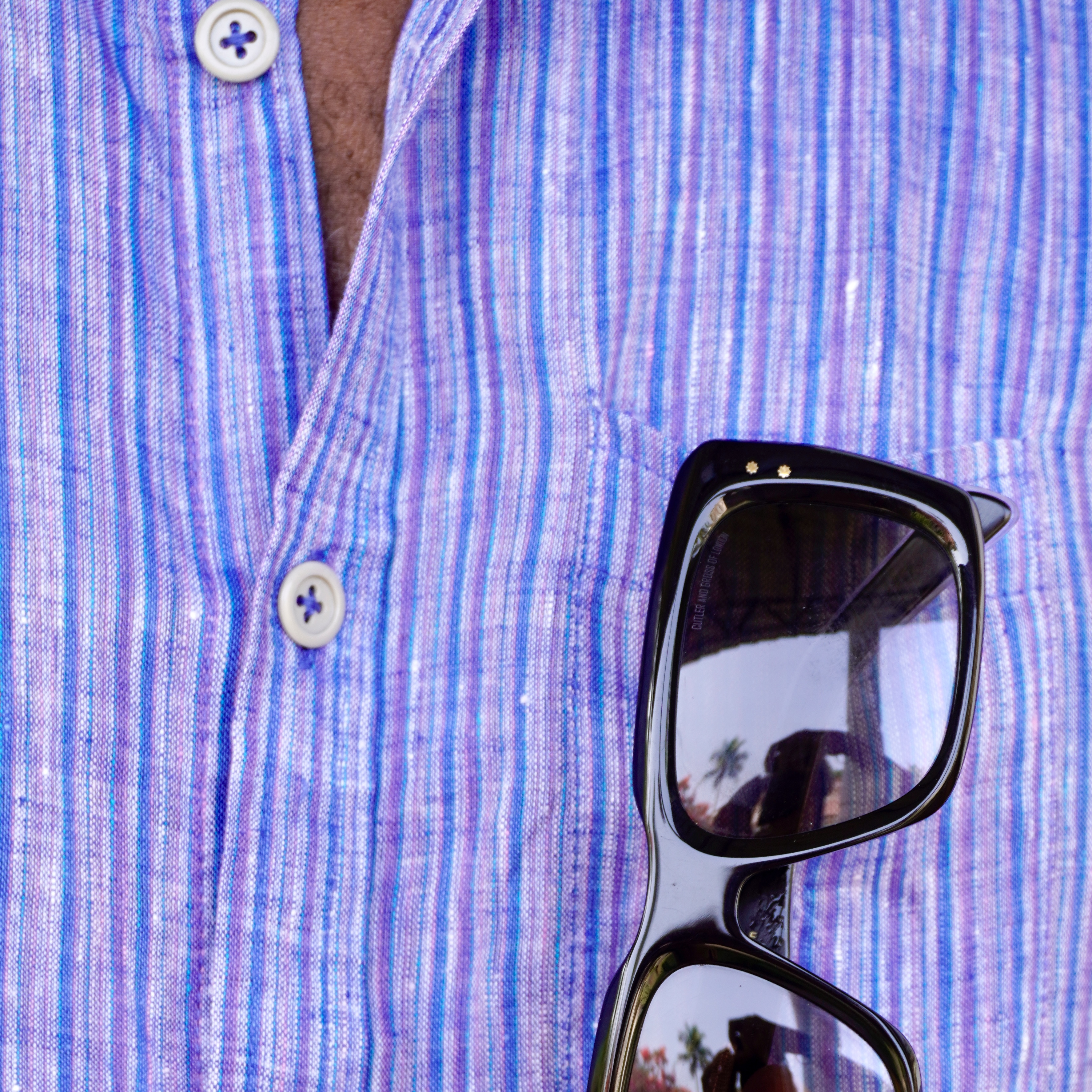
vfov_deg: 21.4
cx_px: 599
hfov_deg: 21.7
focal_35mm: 80
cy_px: 904
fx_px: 2845
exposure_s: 1/60
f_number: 5.6
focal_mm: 37
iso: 125
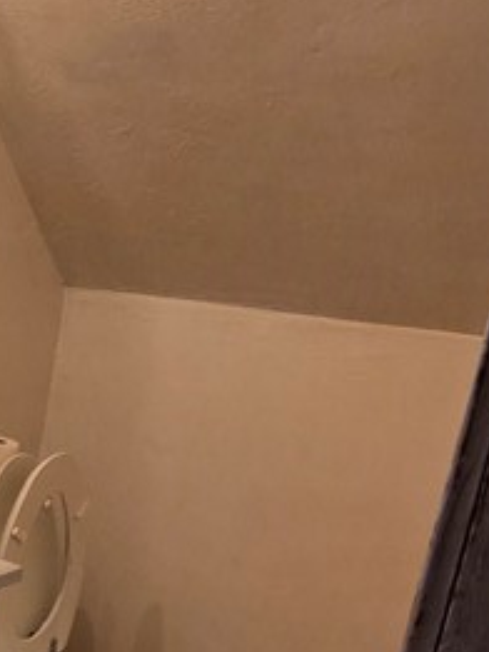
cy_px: 422
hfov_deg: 19.6
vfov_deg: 37.2
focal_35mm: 51
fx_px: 960
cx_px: -432
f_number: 2.2
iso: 160
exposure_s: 1/60
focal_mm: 2.2
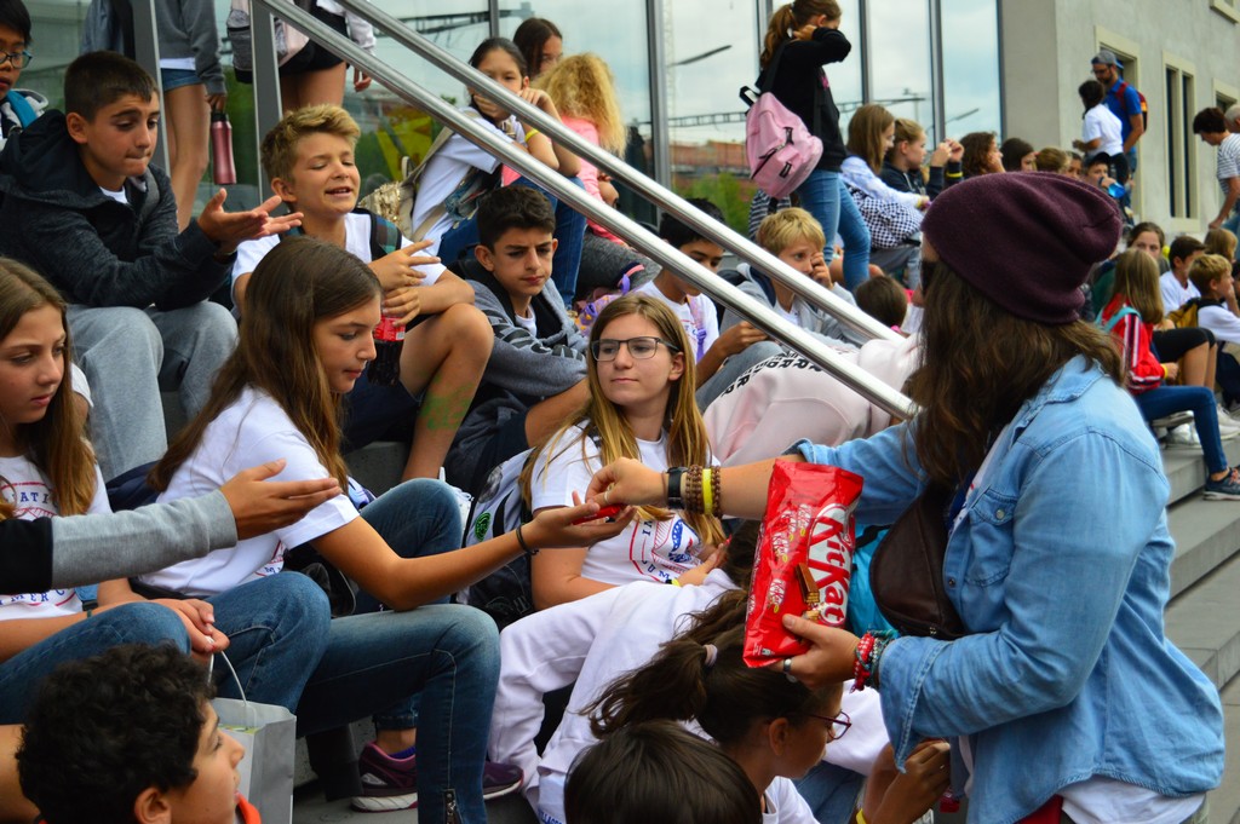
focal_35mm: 54
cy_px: 412
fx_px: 1858
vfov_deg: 25.0
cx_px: 620
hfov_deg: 36.9
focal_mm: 36
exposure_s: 1/1600
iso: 800
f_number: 4.8
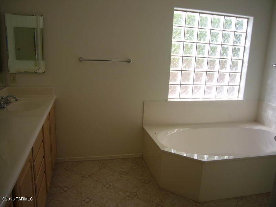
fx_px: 223
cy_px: 104
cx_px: 138
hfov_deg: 63.4
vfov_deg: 49.7
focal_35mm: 28
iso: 80
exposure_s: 1/100
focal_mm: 4.6
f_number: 2.8
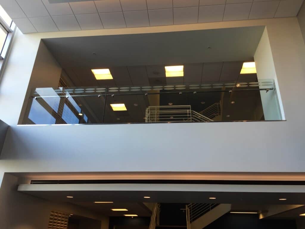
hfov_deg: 61.7
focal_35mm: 29
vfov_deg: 48.2
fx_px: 256
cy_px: 114
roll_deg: -2.7
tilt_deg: +26.3
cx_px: 152
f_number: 2.2
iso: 32
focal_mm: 4.15
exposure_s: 1/60
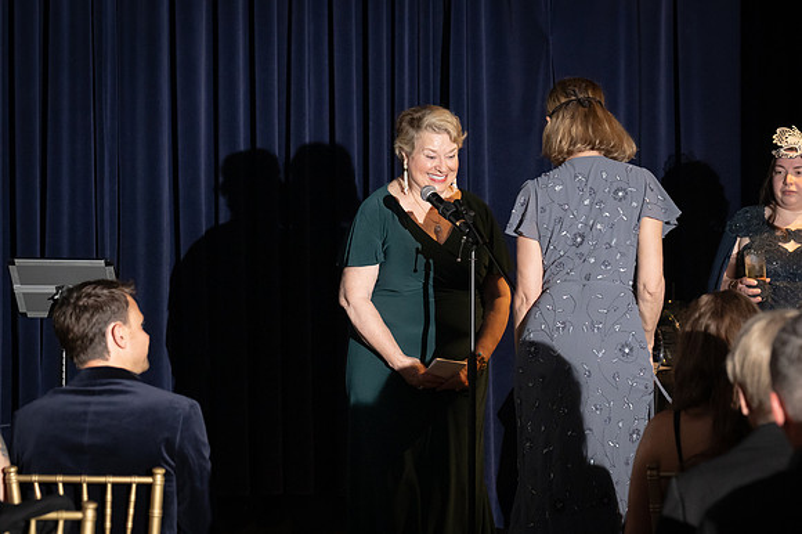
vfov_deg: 9.1
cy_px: 267
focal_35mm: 151
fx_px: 3362
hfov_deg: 13.6
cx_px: 401
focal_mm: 101
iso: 2500
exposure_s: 1/200
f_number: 4.5
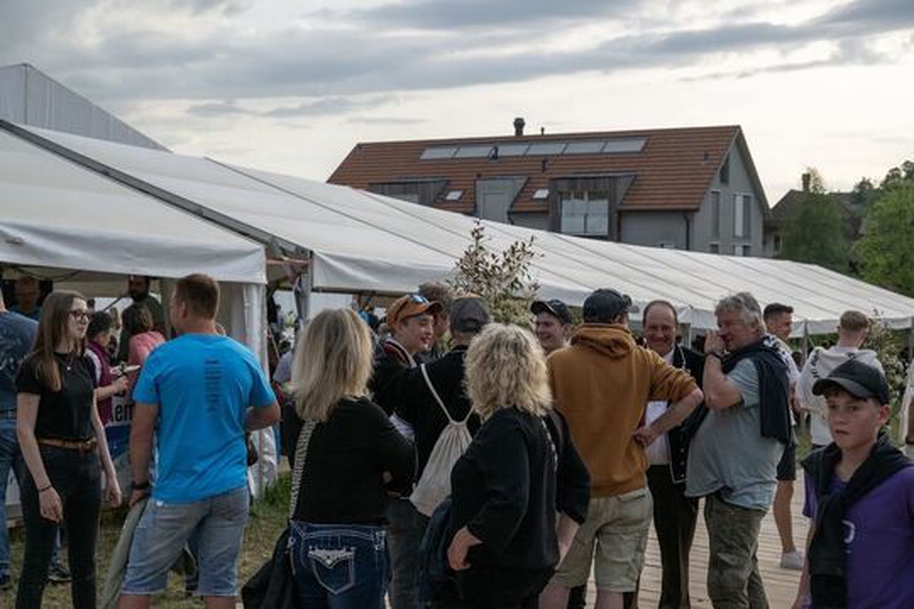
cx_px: 457
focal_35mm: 49
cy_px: 304
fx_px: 1244
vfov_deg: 27.5
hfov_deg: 40.3
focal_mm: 49
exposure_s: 1/640
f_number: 8
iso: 400
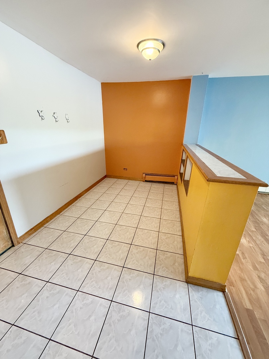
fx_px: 145
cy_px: 180
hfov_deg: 85.7
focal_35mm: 14
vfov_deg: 102.1
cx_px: 134
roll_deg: -1.9
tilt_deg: -19.4
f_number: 2.2
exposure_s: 1/60
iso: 500
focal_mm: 2.22
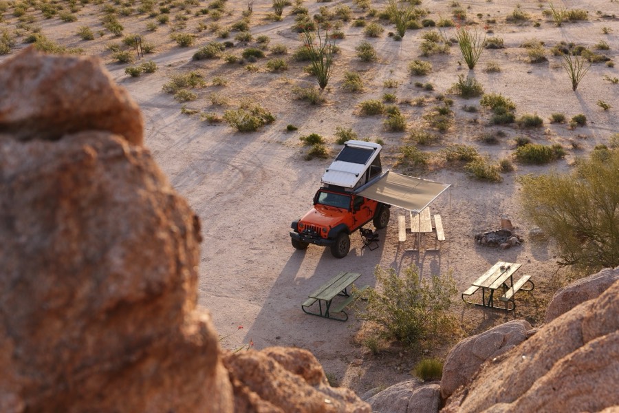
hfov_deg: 47.4
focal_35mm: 41
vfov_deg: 32.6
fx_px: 705
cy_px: 206
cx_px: 310
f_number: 2.8
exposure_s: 1/400
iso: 100
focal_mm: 41
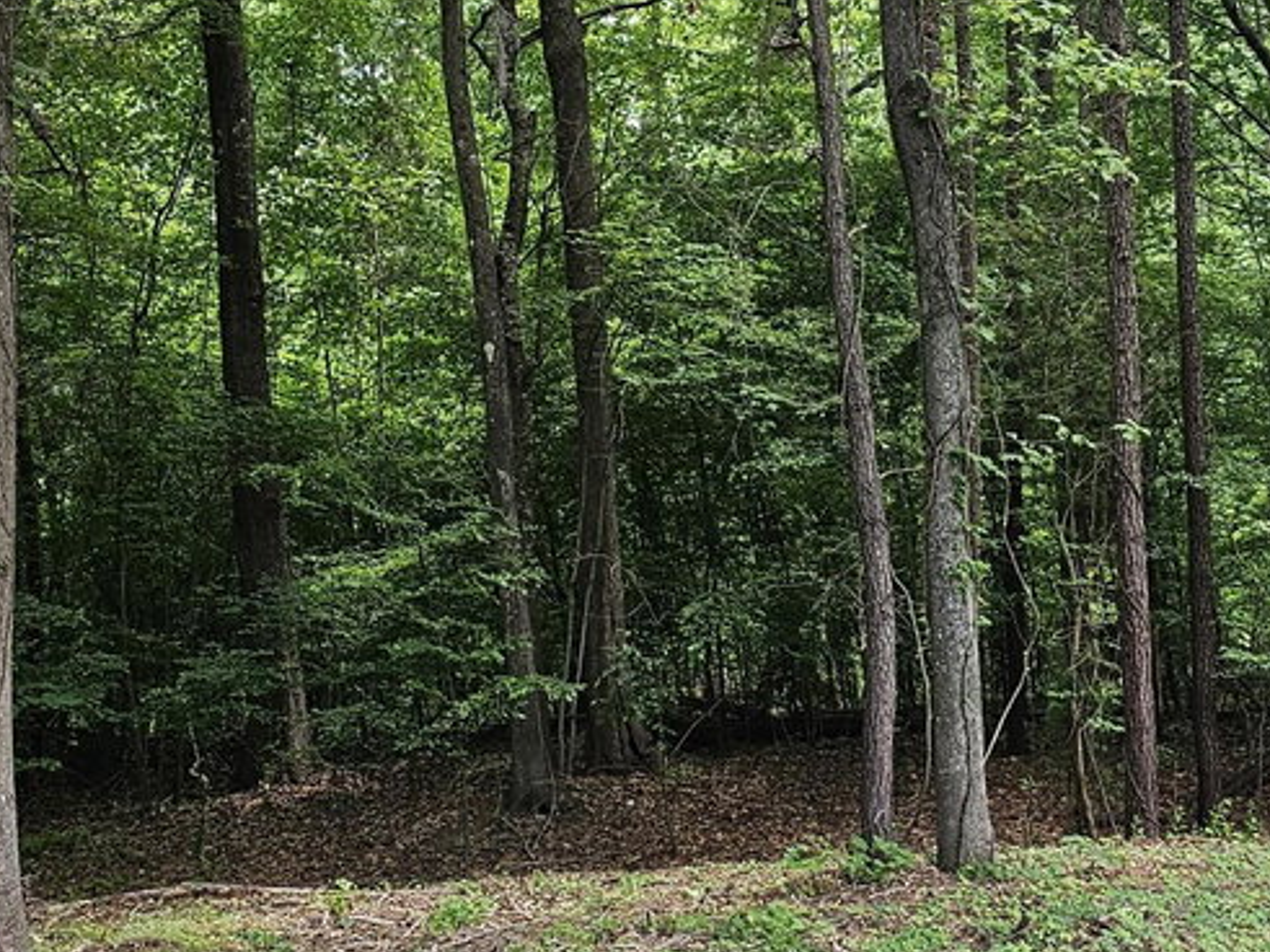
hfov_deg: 26.0
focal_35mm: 75
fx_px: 2751
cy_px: 481
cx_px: 709
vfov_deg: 19.6
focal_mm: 6.3
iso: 32
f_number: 1.7
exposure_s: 1/120
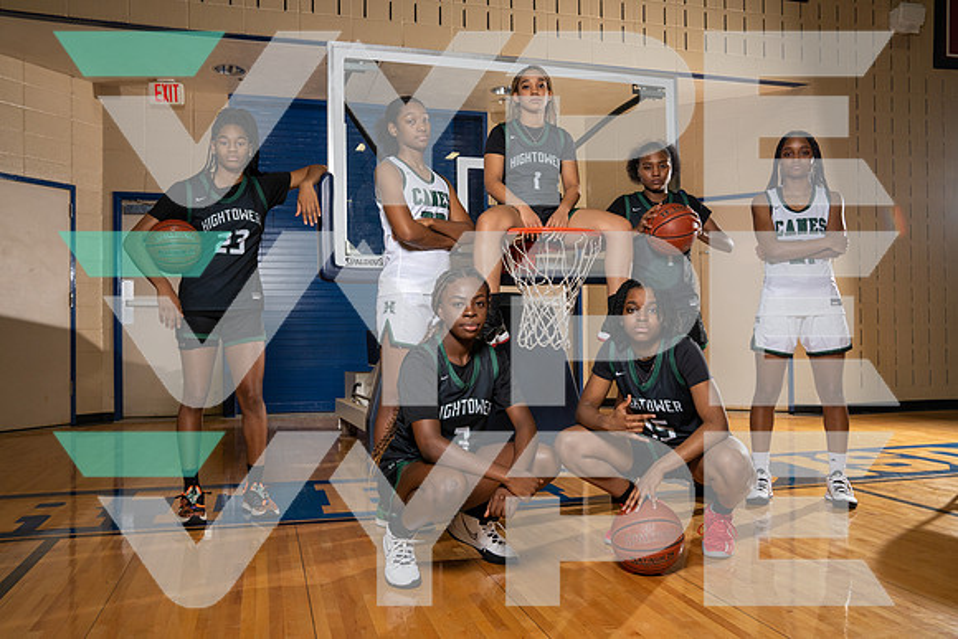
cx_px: 479
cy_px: 320
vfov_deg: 45.0
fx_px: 772
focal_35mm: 29
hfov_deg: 63.6
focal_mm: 29
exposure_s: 1/250
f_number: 8
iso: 640
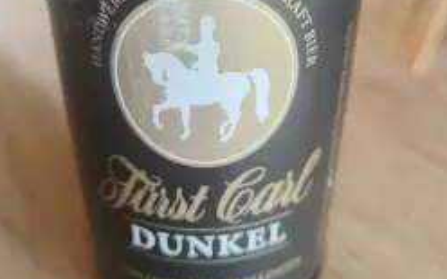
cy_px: 112
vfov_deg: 31.2
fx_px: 499
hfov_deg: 48.2
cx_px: 238
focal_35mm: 41
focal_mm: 5.59
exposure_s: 1/50
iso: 250
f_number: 2.8
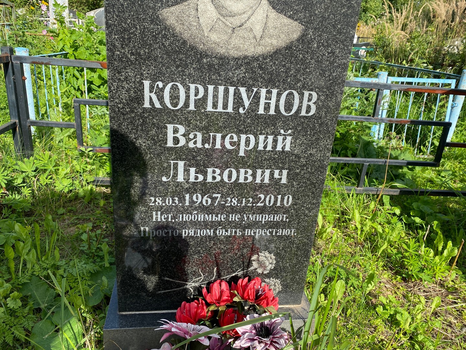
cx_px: 233
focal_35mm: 26
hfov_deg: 67.3
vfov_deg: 53.1
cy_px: 175
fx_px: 350
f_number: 1.8
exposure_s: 1/1316
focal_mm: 4.25
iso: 32
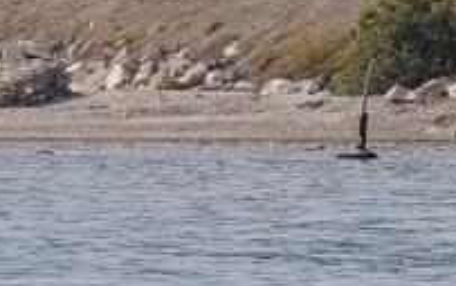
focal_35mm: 821
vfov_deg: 1.6
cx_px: 1374
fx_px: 10209
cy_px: -240
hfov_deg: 2.5
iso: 200
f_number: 14
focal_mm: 85
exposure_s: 1/250
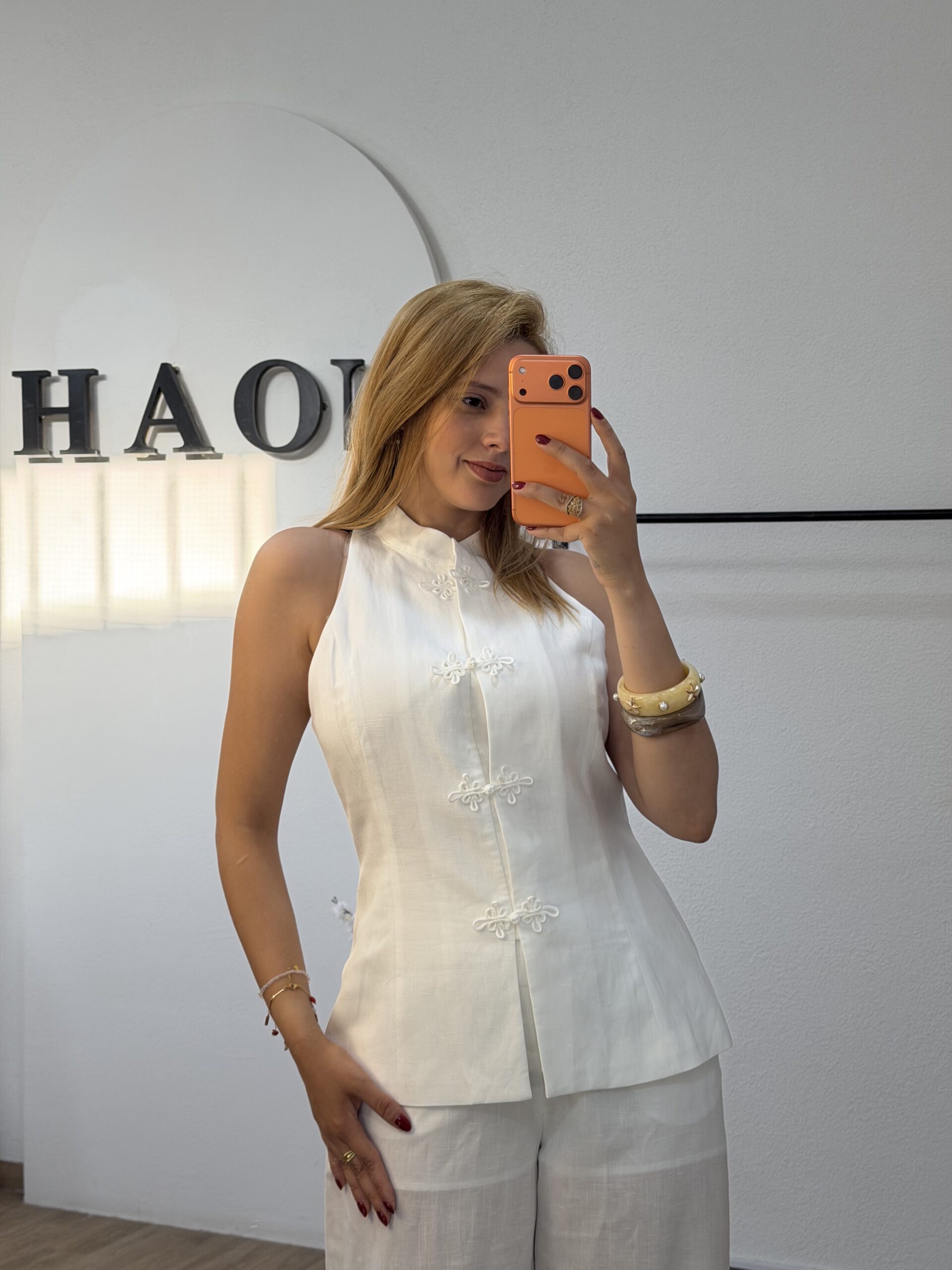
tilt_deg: -18.9
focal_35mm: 48
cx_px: 476
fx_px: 1760
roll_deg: +0.4
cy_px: 635
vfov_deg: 39.7
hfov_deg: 30.3
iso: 64
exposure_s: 1/179
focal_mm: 6.76
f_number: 1.78
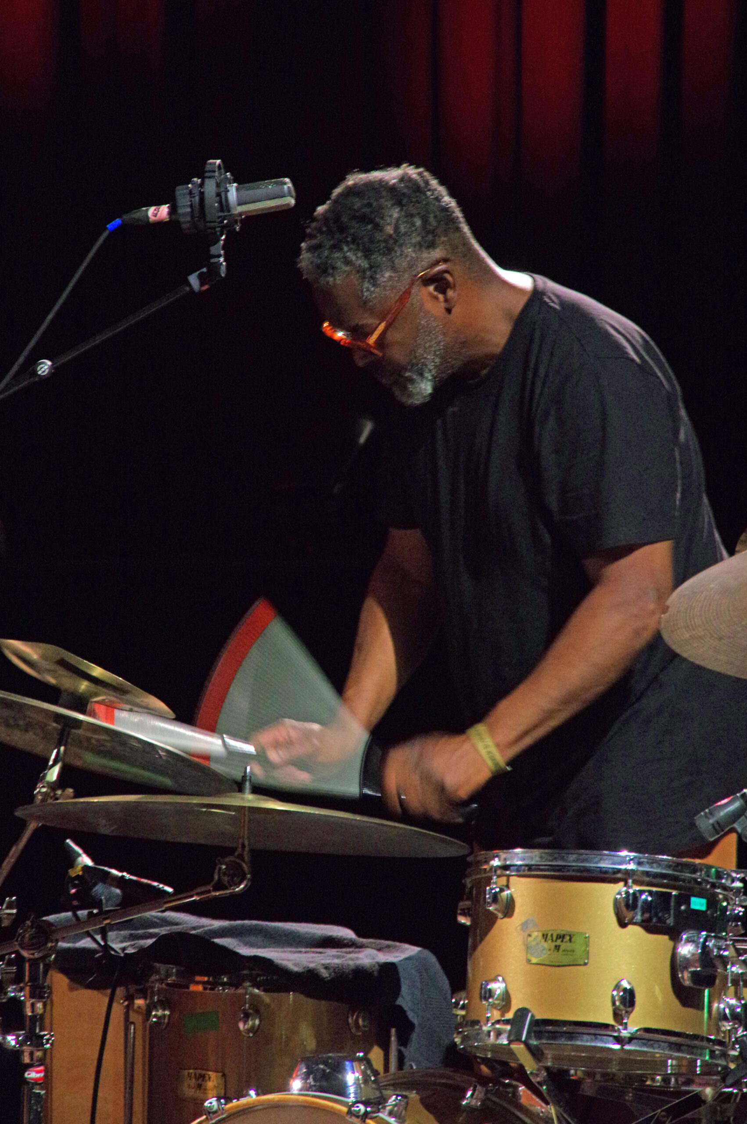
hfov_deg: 6.9
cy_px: 562
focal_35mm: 199
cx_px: 374
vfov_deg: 10.3
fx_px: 6205
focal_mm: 133
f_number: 5.6
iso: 1600
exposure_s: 1/30
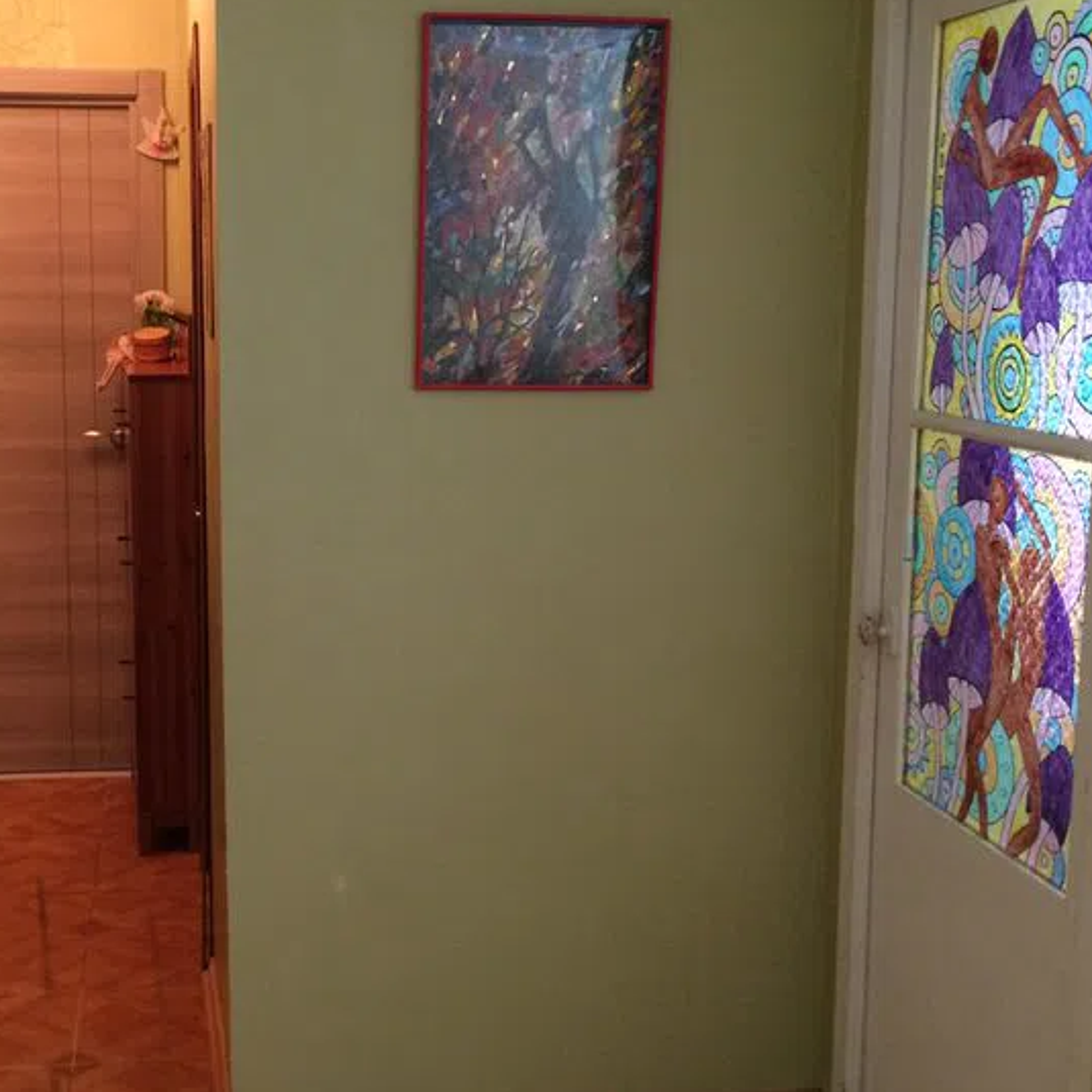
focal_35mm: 46
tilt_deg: -9.7
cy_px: 533
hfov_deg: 36.3
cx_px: 339
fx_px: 1642
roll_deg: -0.3
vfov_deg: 36.8
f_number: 2.2
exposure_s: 1/33
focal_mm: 4.15
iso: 250
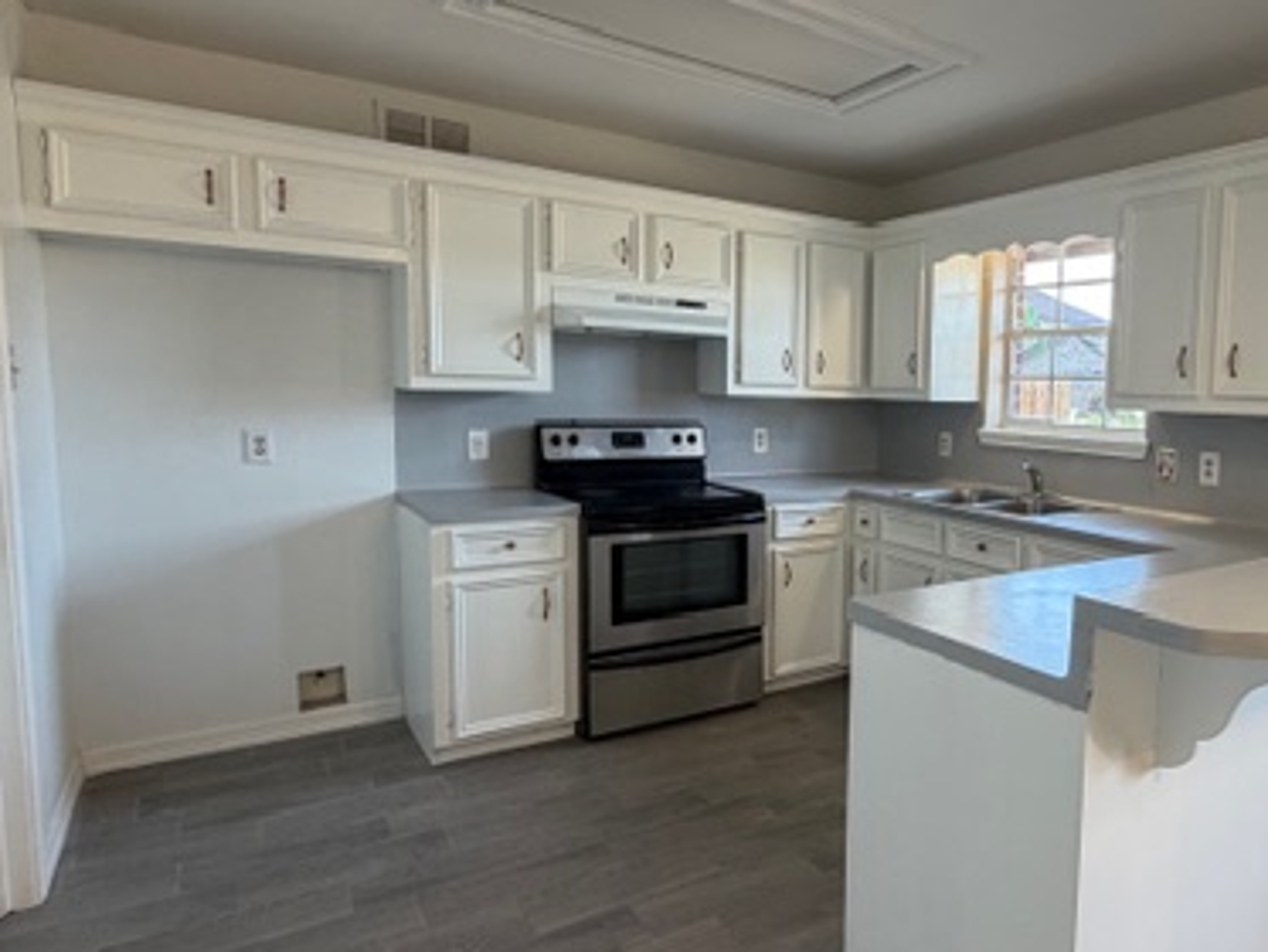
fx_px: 879
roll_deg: -1.6
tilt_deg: -5.7
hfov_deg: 68.4
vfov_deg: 56.8
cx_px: 897
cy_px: 469
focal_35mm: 24
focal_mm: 2.22
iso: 250
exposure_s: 1/120
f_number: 2.2
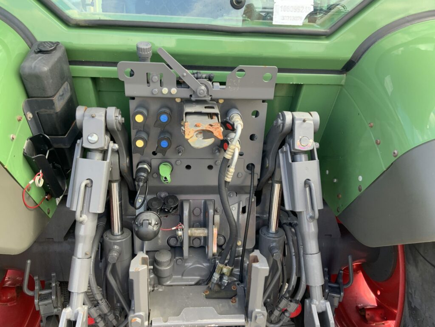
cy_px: 164
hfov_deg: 61.7
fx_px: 364
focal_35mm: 29
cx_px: 218
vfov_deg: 48.2
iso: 25
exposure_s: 1/122
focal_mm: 3
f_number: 1.8
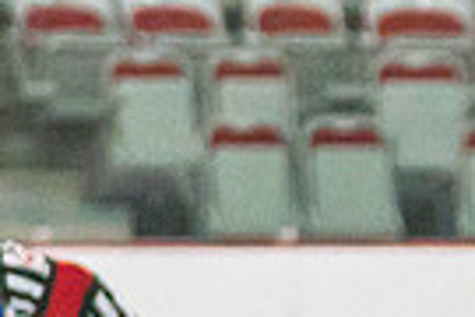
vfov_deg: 1.4
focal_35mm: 965
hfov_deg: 2.1
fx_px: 12732
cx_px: 813
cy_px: 905
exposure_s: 1/1250
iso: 3200
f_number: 2.8
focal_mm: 101
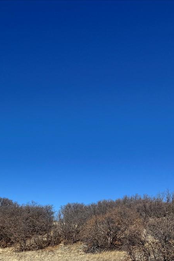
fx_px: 435
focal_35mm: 60
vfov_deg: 31.8
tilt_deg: +1.6
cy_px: 234
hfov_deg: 21.1
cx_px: -33
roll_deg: -2.2
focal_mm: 6.76
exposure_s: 1/9009
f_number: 1.78
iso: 80
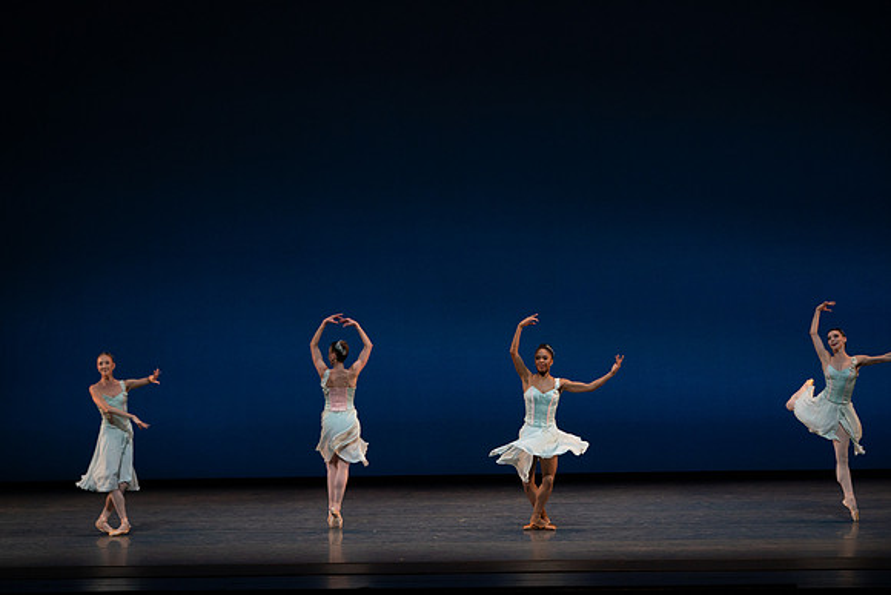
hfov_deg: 18.8
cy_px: 298
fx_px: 2698
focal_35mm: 109
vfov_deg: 12.6
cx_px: 446
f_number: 8
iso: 3200
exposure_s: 1/500
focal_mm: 109
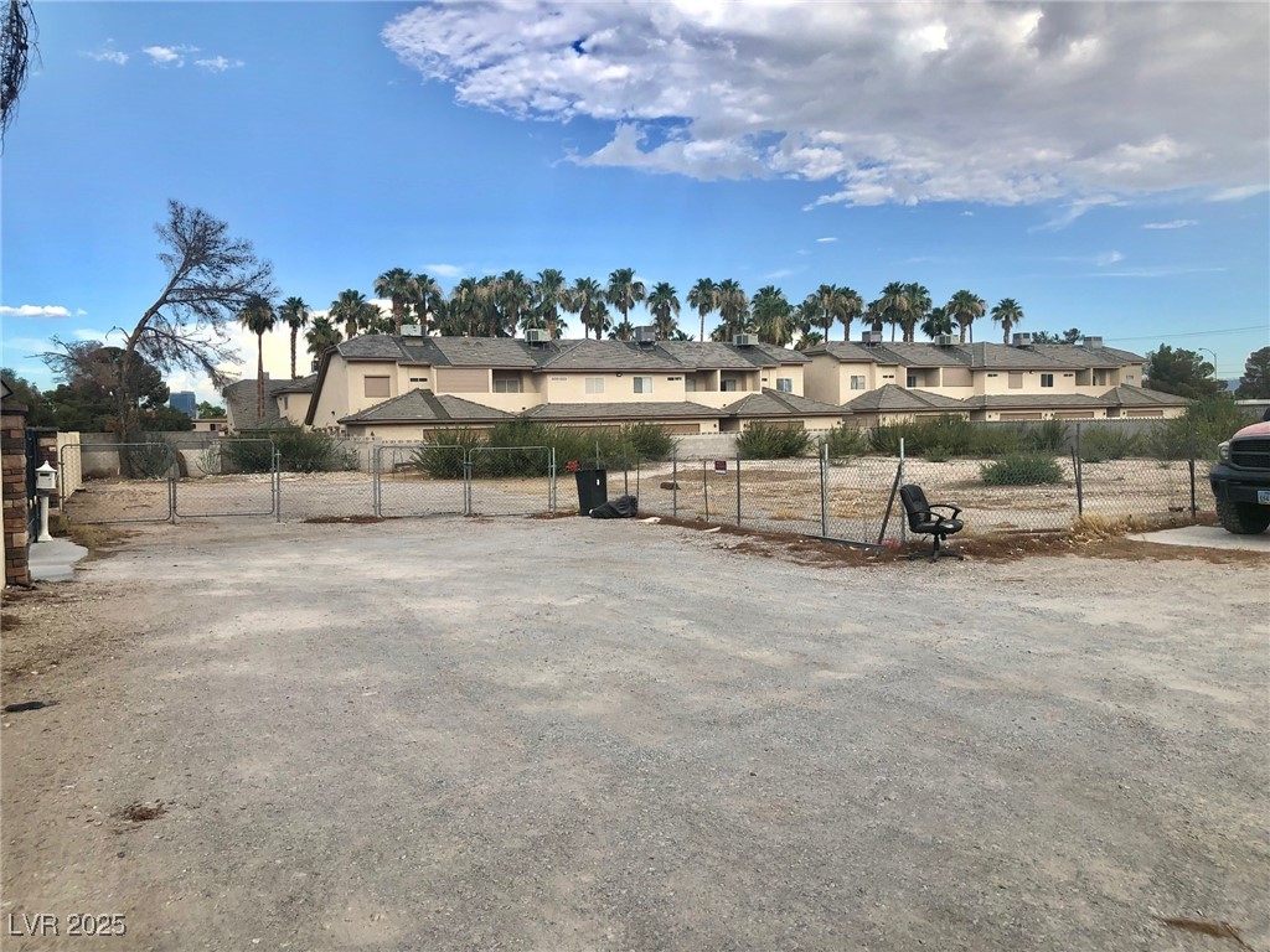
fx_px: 1027
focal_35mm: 28
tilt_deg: -3.8
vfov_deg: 49.7
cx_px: 635
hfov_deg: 63.4
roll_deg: +0.3
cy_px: 476
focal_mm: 3.99
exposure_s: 1/1389
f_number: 1.8
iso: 20
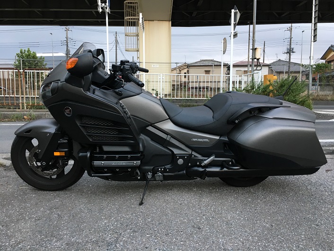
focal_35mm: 29
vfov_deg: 48.2
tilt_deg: -3.6
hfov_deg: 61.7
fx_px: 280
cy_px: 126
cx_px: 167
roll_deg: -0.2
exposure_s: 1/30
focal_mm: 4.15
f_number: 2.2
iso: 64
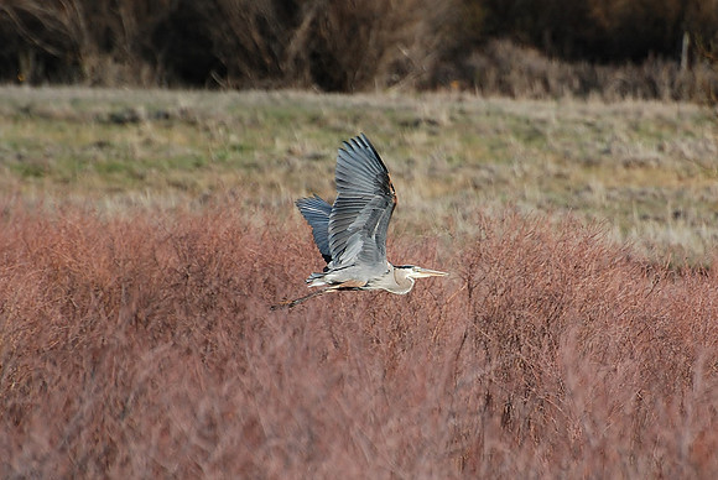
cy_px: 240
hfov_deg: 4.6
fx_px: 8984
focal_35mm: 450
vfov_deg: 3.1
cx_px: 359
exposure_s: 1/1000
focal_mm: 300
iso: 400
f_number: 5.6
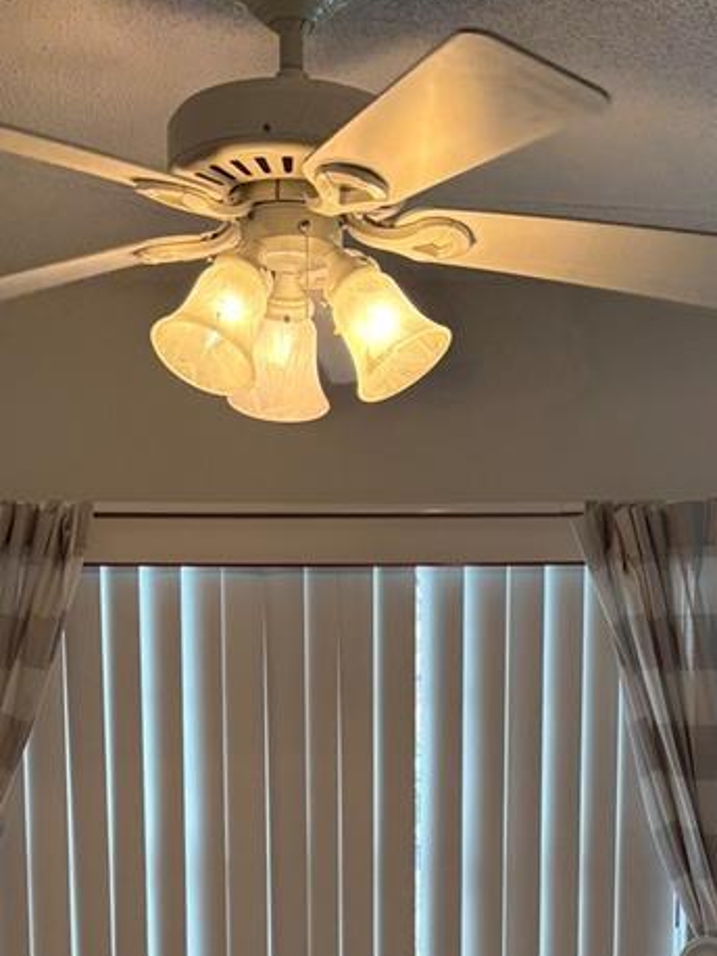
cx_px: 404
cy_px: 1037
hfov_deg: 21.6
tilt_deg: -6.4
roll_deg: -0.1
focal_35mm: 68
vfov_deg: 26.4
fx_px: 1879
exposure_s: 1/125
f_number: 1.6
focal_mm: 5.96
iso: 125
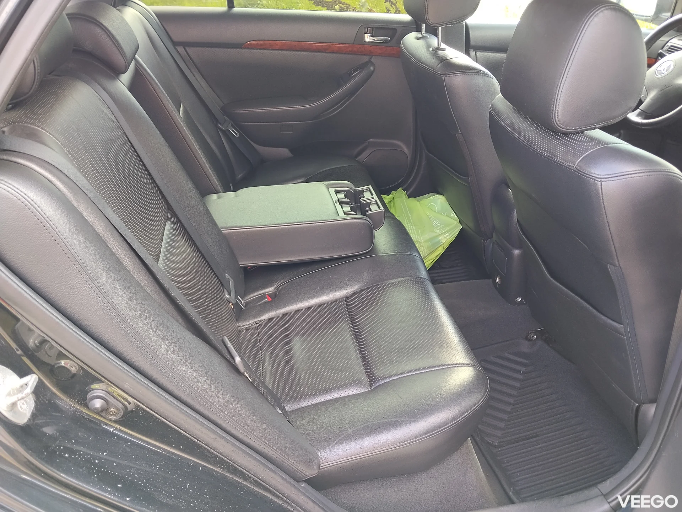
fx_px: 571
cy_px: 256
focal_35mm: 29
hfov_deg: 61.7
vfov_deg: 48.2
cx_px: 341
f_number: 1.8
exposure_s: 1/50
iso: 80
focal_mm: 4.22
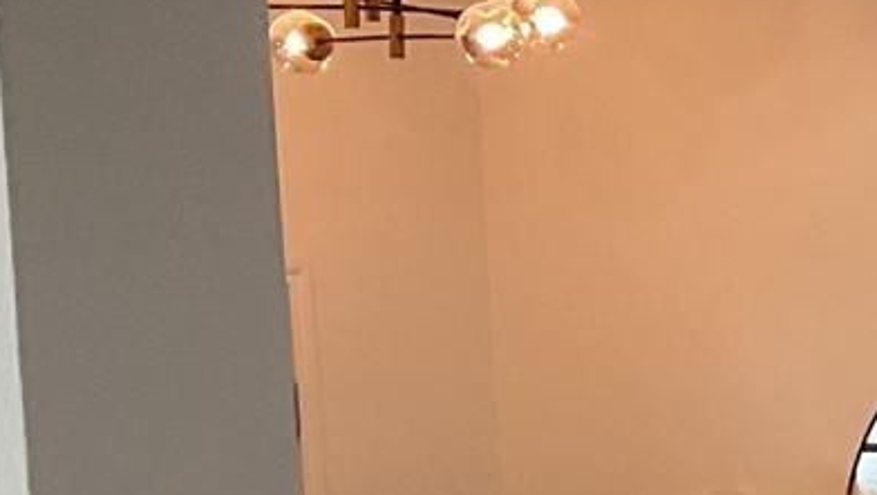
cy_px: 938
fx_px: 3839
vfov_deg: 7.1
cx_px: 2099
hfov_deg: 11.0
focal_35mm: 165
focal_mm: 3
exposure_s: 1/60
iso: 40
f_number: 1.8
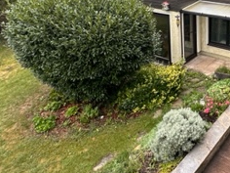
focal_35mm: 38
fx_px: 252
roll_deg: +0.5
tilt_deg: -14.9
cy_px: 10
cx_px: 205
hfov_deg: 44.8
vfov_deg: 35.0
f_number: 2.2
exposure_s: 1/385
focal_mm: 2.22
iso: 40
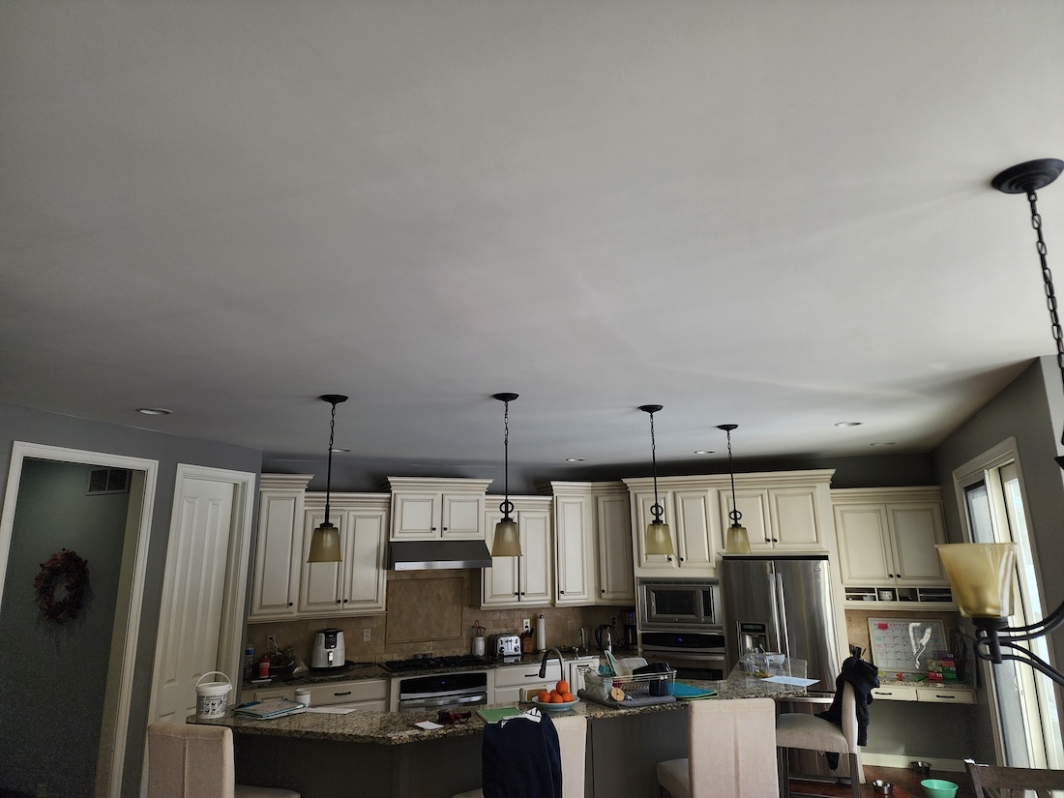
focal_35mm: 23
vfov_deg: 58.9
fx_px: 707
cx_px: 532
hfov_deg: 73.9
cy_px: 399
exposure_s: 1/180
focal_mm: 6.4
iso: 40
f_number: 1.8
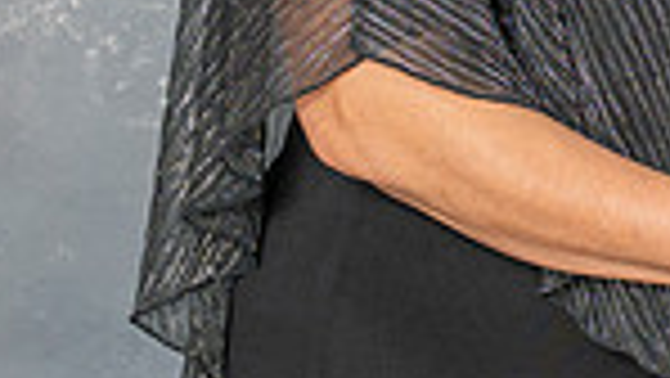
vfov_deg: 3.5
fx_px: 6115
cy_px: -69
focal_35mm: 344
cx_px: 1031
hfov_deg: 6.2
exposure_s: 1/200
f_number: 5.6
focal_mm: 56
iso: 200
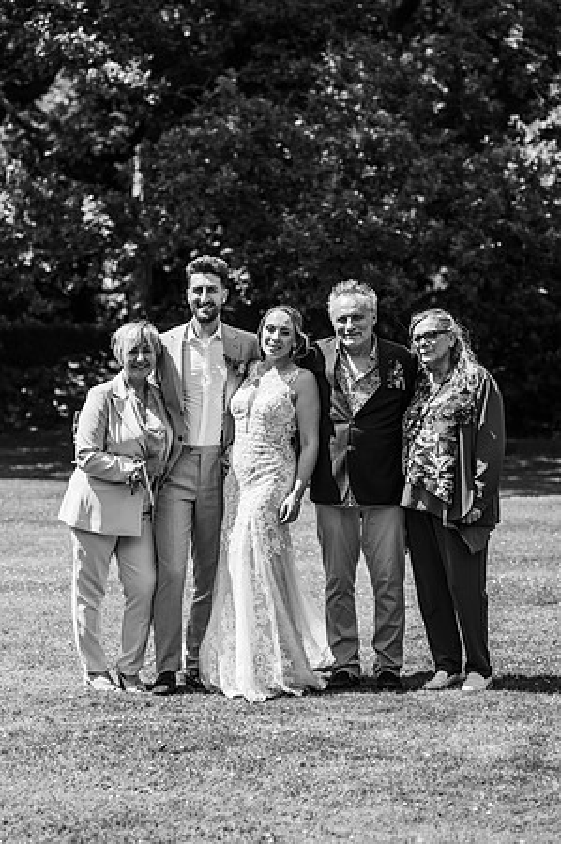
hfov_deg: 16.0
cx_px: 280
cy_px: 422
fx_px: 1991
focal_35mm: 85
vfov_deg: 23.9
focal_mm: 85
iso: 100
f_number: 3.2
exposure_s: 1/1600
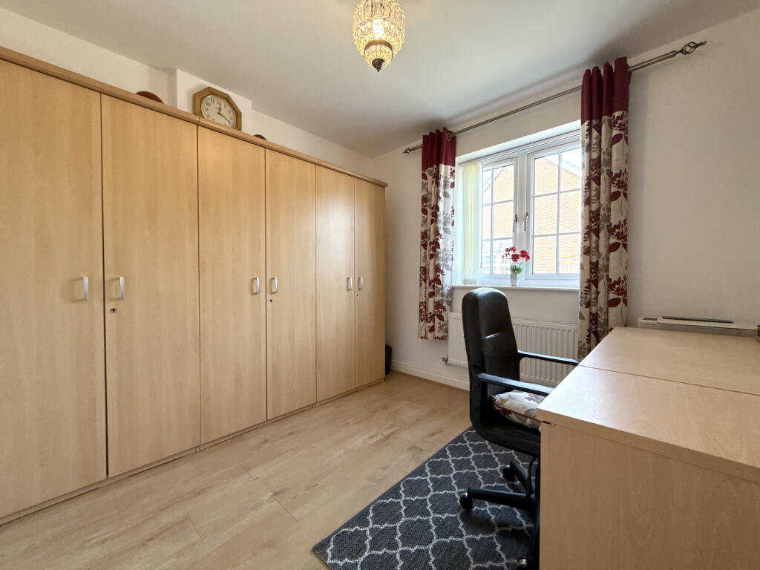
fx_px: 307
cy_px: 285
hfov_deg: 102.1
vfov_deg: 85.7
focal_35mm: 14
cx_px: 380
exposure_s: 1/100
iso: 200
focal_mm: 2.22
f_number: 2.2
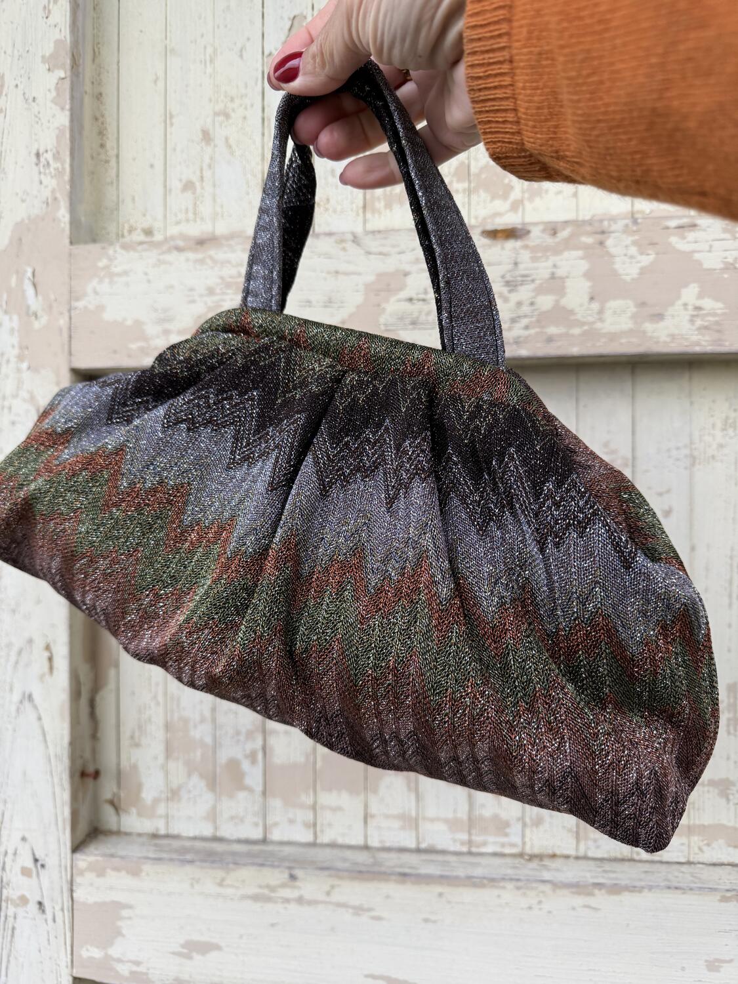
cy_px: 492
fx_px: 682
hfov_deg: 56.8
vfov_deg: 71.6
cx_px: 369
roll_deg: +1.3
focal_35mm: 24
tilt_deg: -7.7
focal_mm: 6.76
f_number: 1.78
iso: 100
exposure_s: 1/121
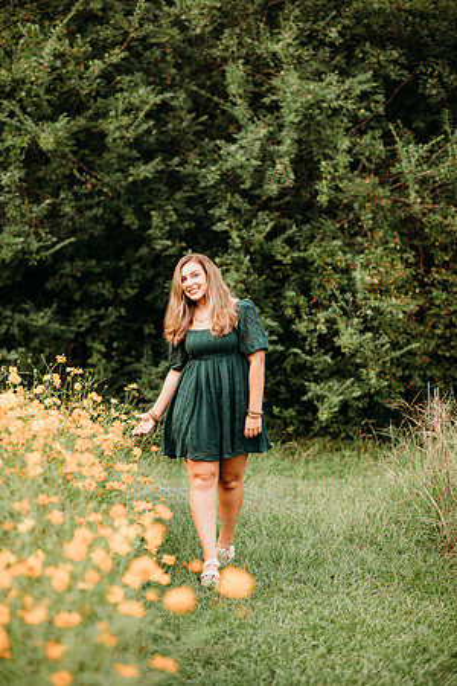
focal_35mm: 85
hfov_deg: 16.1
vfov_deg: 23.9
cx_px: 228
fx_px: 1618
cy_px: 343
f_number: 2.2
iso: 100
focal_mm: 85
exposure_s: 1/400
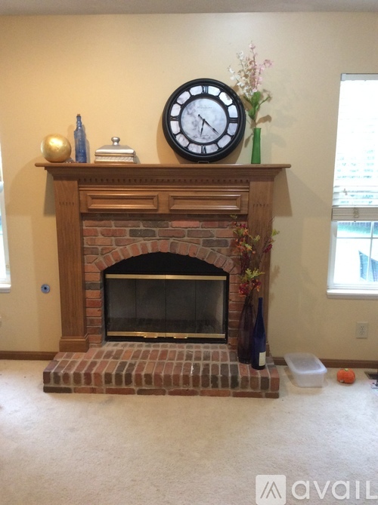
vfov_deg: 56.9
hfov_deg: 44.1
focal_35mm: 32
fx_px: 467
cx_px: 189
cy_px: 252
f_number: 2.4
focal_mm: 3.3
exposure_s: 1/24
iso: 160
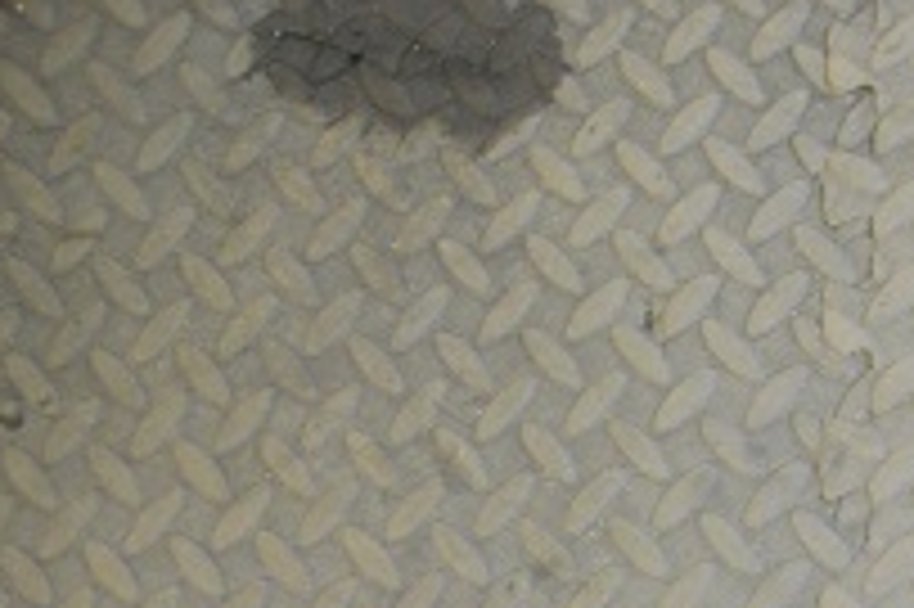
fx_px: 2029
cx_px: 1238
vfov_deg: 15.9
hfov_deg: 22.3
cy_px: 858
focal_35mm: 80
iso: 640
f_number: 3.5
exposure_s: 1/30
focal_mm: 18
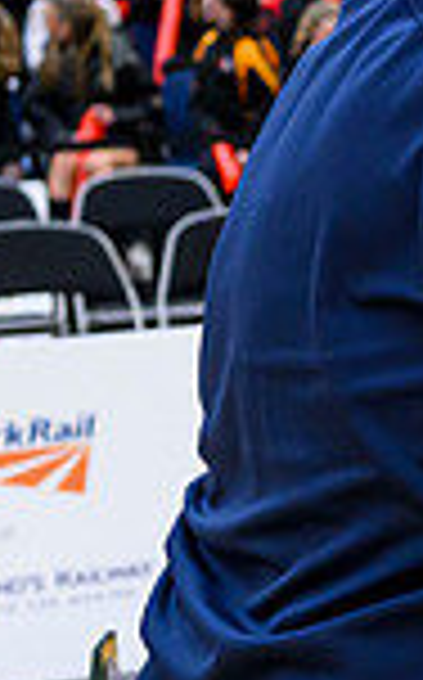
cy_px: 308
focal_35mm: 137
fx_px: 2534
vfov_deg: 15.3
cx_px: 1206
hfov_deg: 8.3
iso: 4000
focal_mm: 35
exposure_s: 1/400
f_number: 3.5
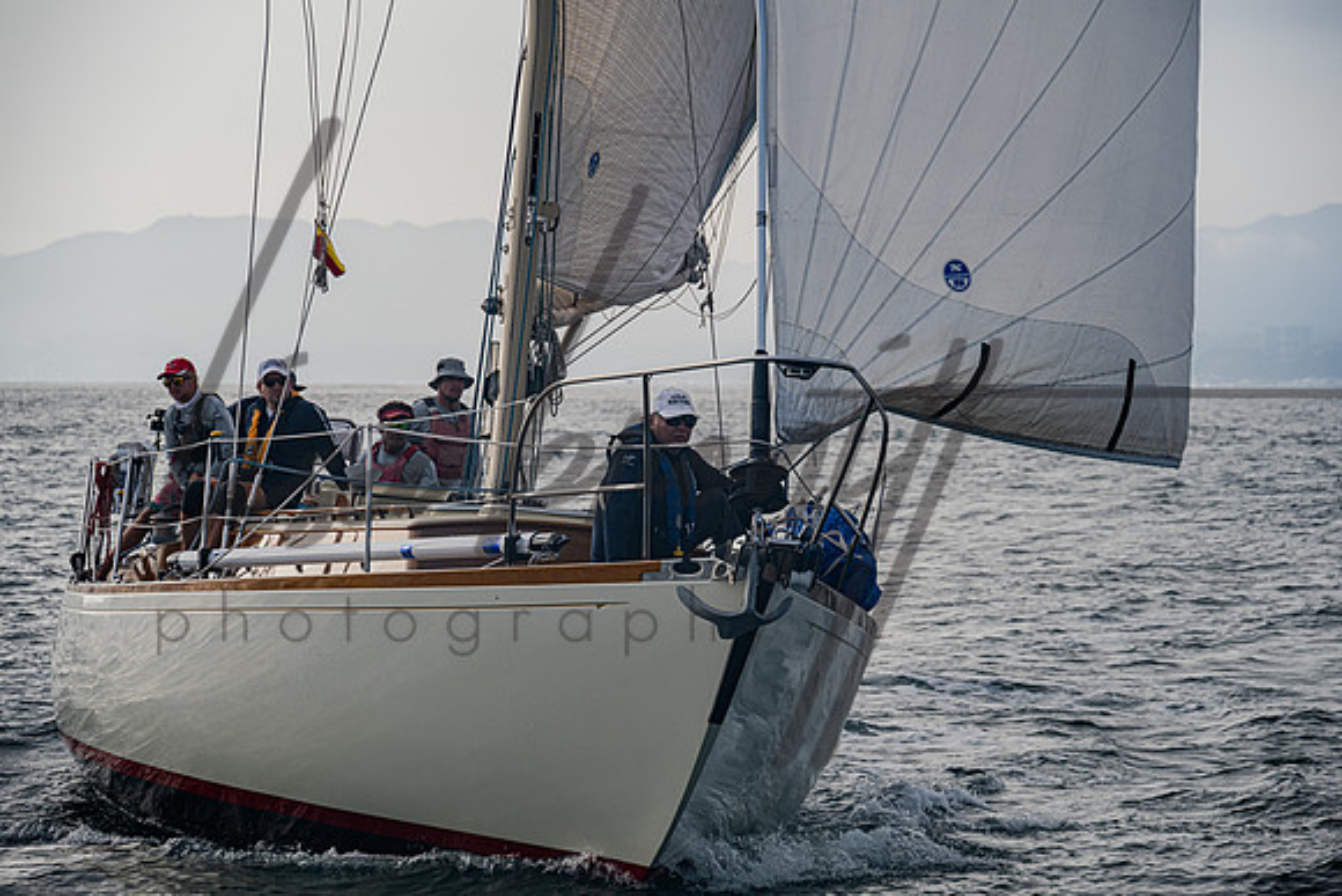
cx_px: 681
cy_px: 448
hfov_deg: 15.4
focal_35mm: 133
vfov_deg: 10.3
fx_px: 4972
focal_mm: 130
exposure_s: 1/800
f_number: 6.3
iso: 400
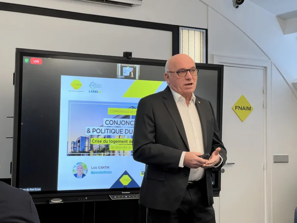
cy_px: 112
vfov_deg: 19.1
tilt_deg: +3.8
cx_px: 148
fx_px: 661
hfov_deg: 25.3
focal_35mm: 77
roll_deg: -0.6
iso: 160
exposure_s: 1/50
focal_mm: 9
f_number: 2.8
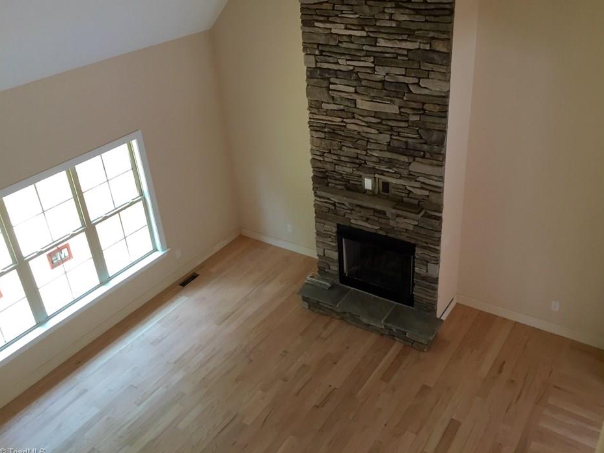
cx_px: 331
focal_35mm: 32
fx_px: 558
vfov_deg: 44.1
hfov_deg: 56.7
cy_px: 208
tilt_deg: -29.6
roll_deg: +2.7
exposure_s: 1/30
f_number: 2.2
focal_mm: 4.15
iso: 64
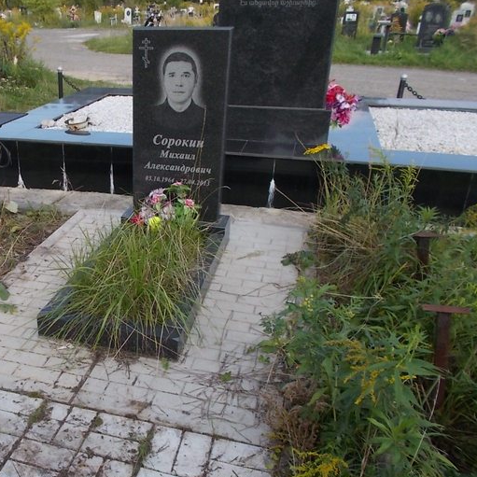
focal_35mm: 36
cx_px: 111
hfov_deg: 44.3
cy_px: 256
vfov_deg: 46.0
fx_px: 561
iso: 80
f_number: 3.2
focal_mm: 4.6
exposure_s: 1/320
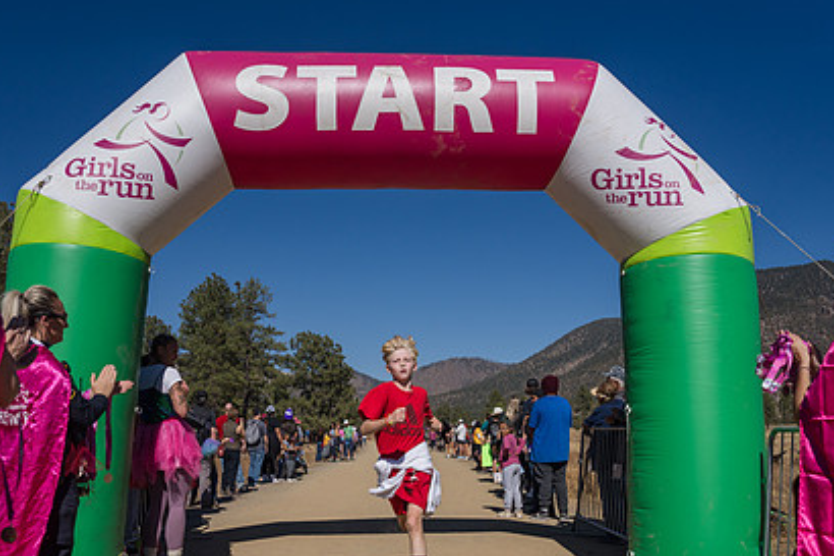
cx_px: 380
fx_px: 787
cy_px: 382
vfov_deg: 38.3
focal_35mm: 34
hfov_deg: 55.7
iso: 320
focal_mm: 24
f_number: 4
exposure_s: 1/8000
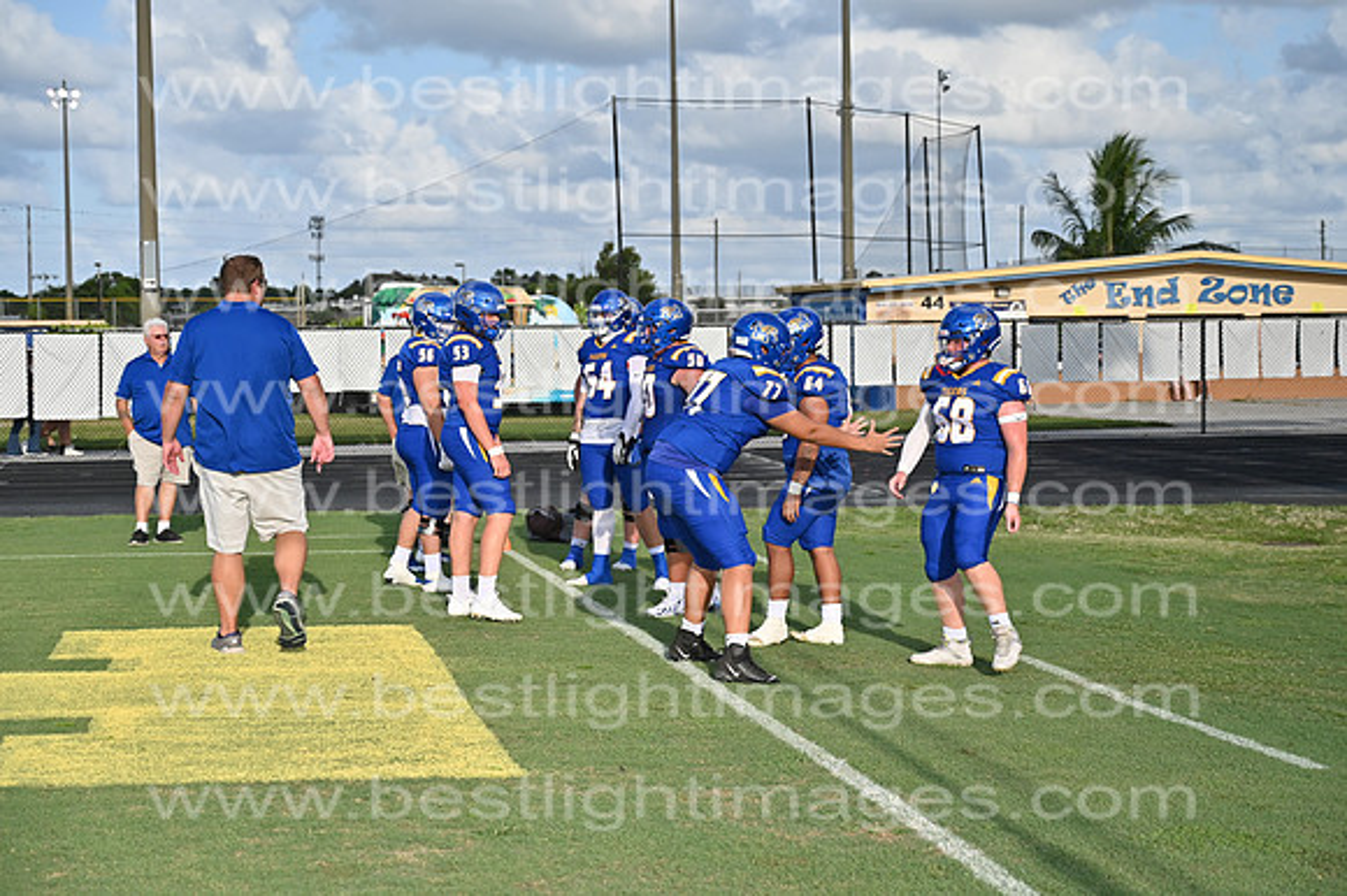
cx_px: 674
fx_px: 2281
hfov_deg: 32.9
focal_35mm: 61
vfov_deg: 22.2
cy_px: 448
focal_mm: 61
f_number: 4
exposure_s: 1/8000
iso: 640
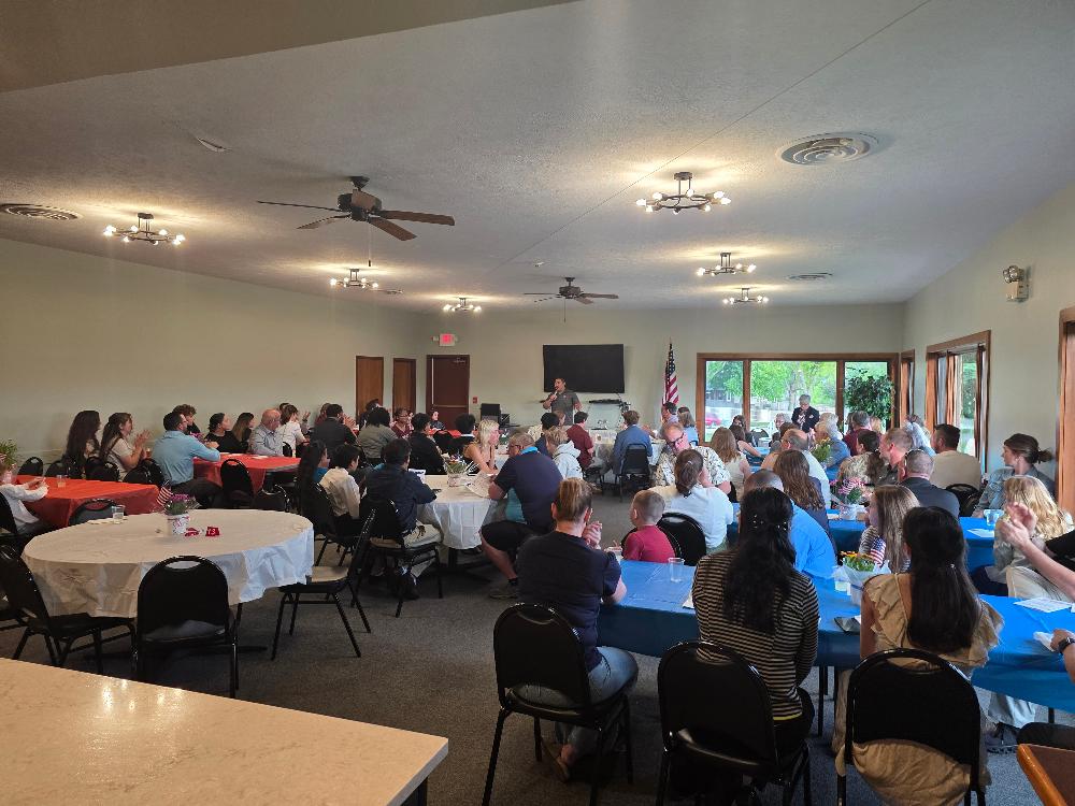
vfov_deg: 58.9
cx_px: 538
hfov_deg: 73.9
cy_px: 403
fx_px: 714
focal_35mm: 23
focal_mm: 6.25
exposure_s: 1/120
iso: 200
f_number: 1.7
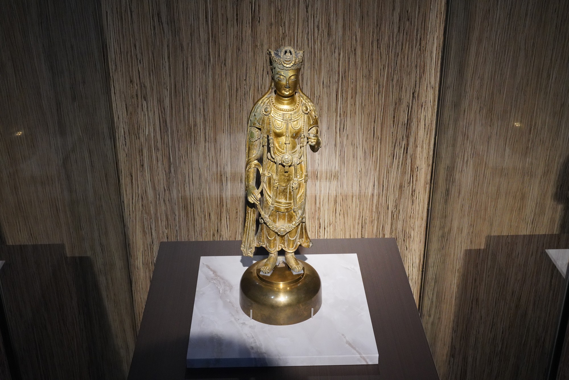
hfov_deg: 42.7
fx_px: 727
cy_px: 190
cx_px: 284
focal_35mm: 46
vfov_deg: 29.3
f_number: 13
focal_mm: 46
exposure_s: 1/100
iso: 6400
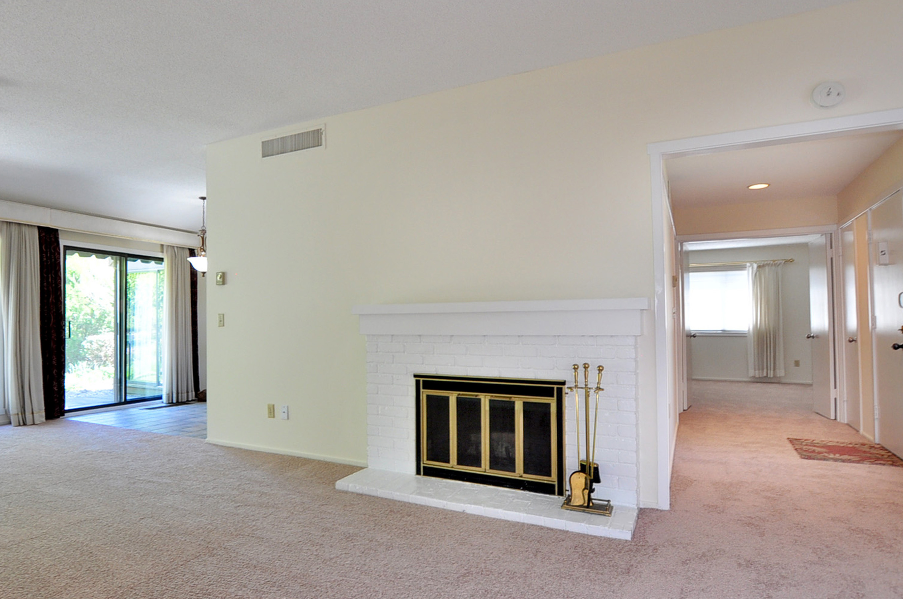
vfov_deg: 73.5
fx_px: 401
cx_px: 451
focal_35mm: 16
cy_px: 312
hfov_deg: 96.8
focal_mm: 10
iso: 320
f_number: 4.5
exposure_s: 1/30
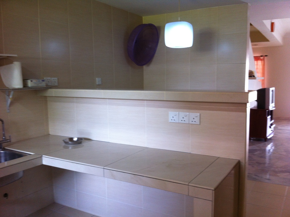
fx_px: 293
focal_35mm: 35
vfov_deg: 40.6
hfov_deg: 52.7
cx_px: 145
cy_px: 108
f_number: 2.8
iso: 100
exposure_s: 1/15
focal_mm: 3.85
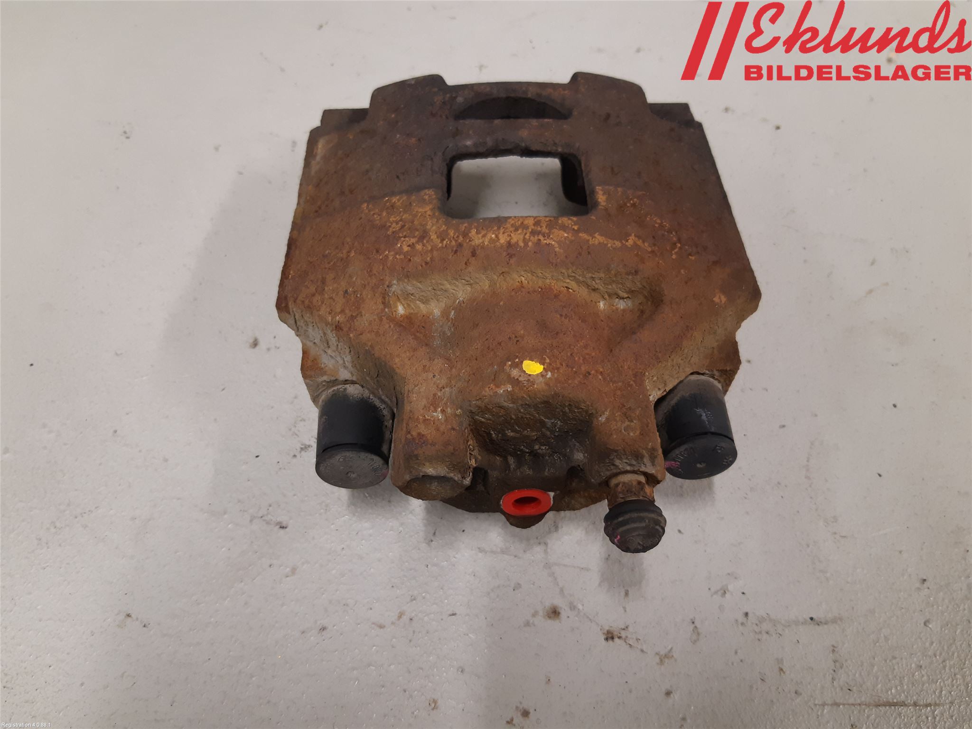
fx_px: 730
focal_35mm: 26
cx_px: 486
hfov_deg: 67.3
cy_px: 364
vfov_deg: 53.1
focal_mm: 3.93
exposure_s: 1/50
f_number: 1.7
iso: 160
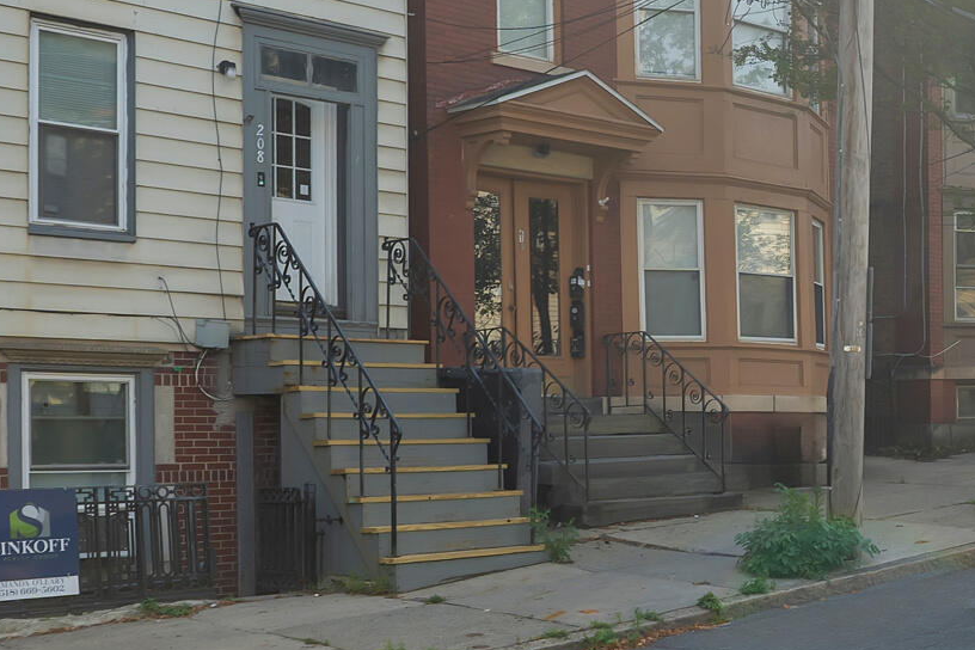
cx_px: 907
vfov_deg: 26.5
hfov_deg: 37.3
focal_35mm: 49
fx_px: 1327
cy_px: 46
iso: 250
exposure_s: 1/4000
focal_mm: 16
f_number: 4
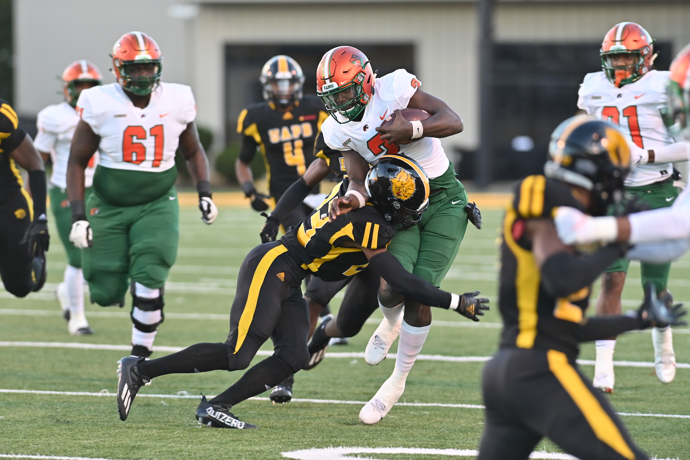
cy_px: 230
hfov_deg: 6.9
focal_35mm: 300
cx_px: 345
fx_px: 5750
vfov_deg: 4.6
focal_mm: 300
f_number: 4
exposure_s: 1/800
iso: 1250
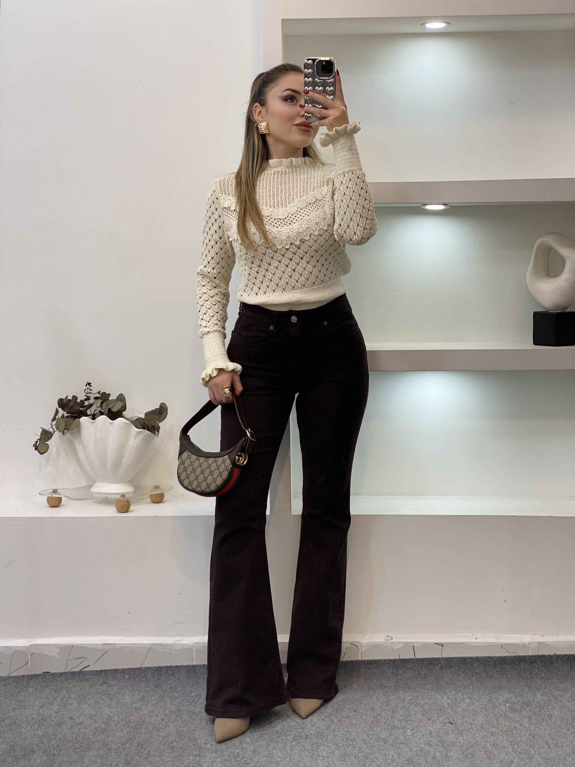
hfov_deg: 28.0
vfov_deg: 36.8
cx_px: 288
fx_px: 1152
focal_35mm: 52
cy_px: 384
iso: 80
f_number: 2
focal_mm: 6
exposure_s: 1/100
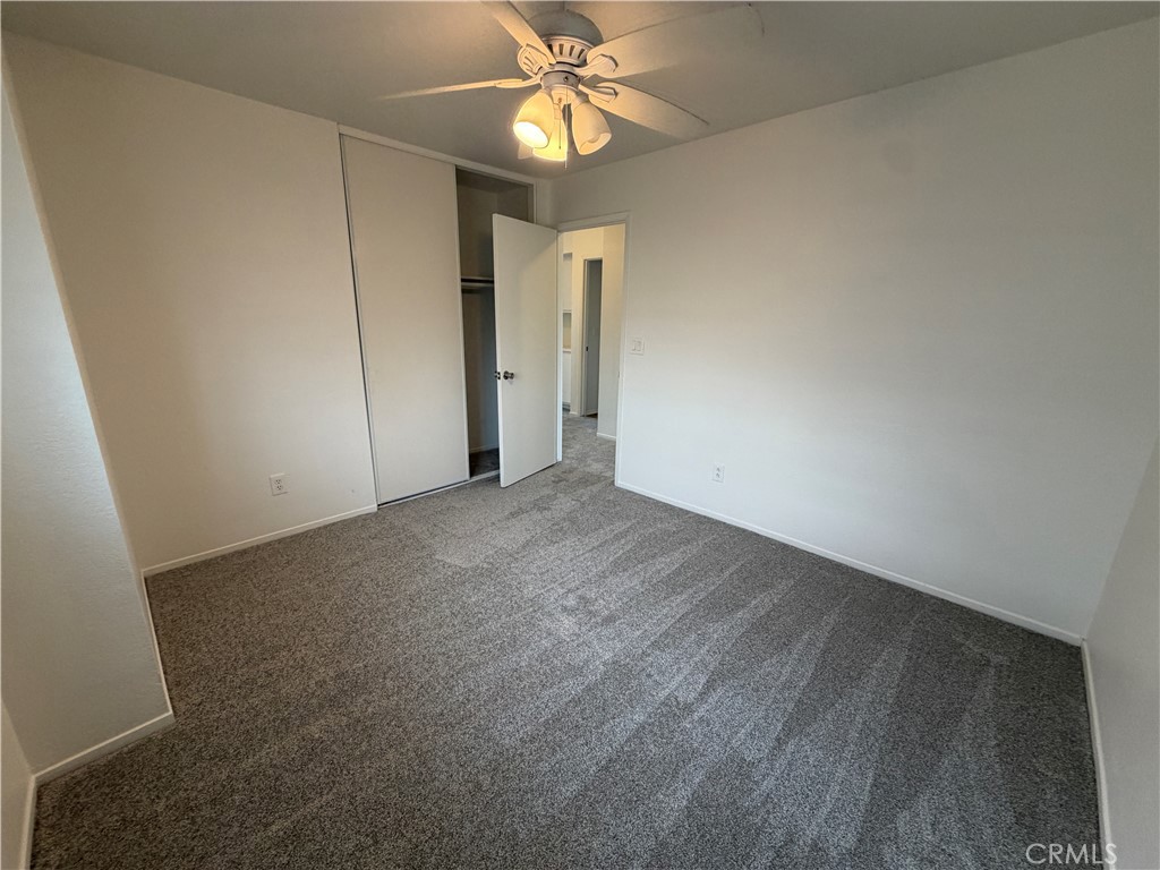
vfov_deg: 85.7
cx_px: 580
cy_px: 435
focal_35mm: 14
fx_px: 469
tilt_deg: -14.5
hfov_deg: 102.1
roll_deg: +0.2
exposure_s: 1/120
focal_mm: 2.22
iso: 250
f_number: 2.2
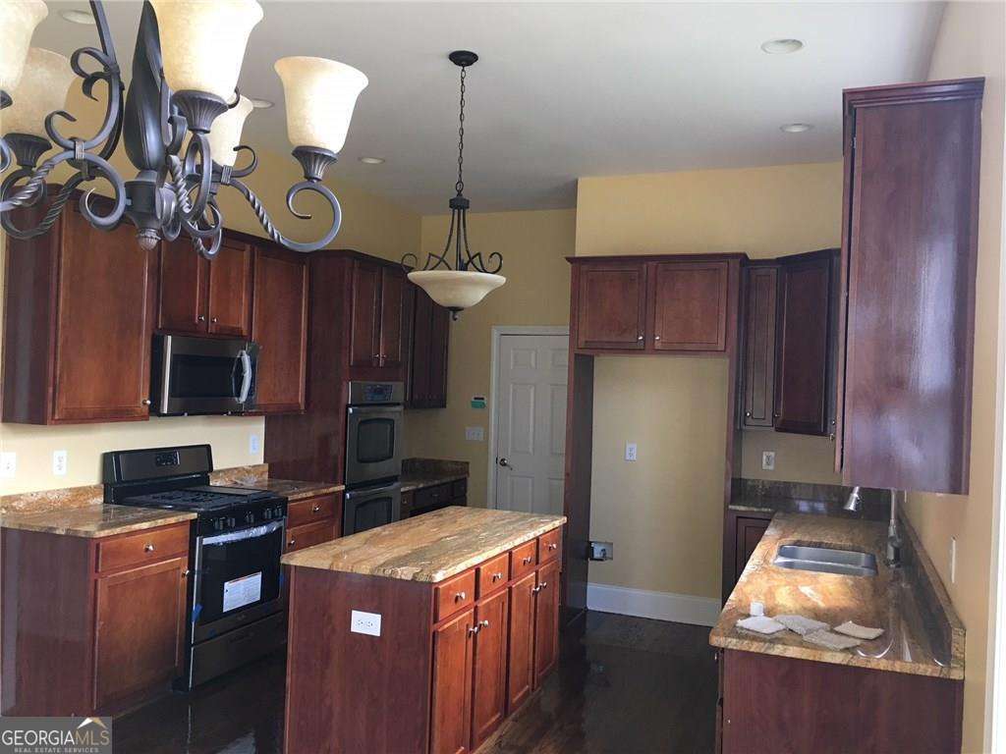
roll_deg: -1.6
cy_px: 377
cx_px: 503
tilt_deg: -0.5
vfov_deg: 48.2
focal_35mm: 29
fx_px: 843
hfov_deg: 61.7
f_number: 2.2
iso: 40
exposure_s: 1/30
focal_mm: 4.15
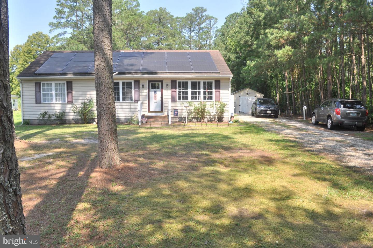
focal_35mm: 27
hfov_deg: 67.5
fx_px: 279
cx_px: 186
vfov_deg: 47.8
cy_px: 124
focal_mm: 18
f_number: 10
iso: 200
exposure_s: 1/100
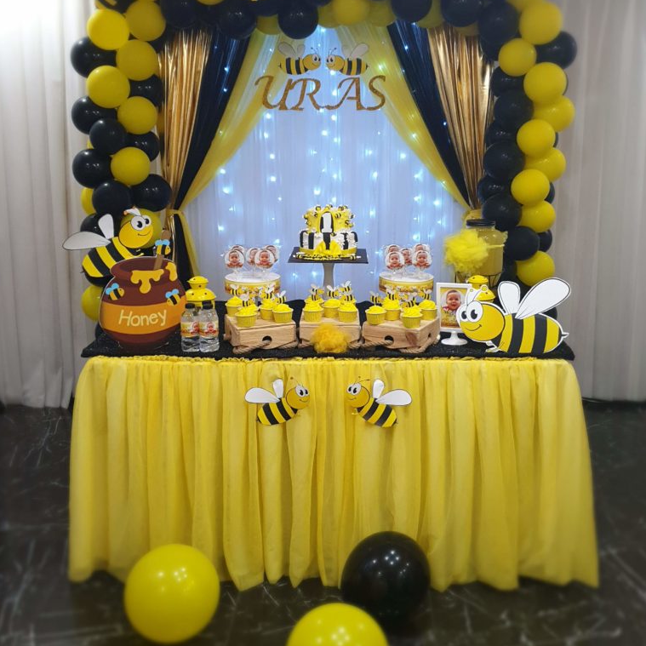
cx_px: 324
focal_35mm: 31
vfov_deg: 52.3
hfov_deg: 52.5
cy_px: 272
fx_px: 655
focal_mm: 4.3
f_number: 1.5
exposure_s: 1/50
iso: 160
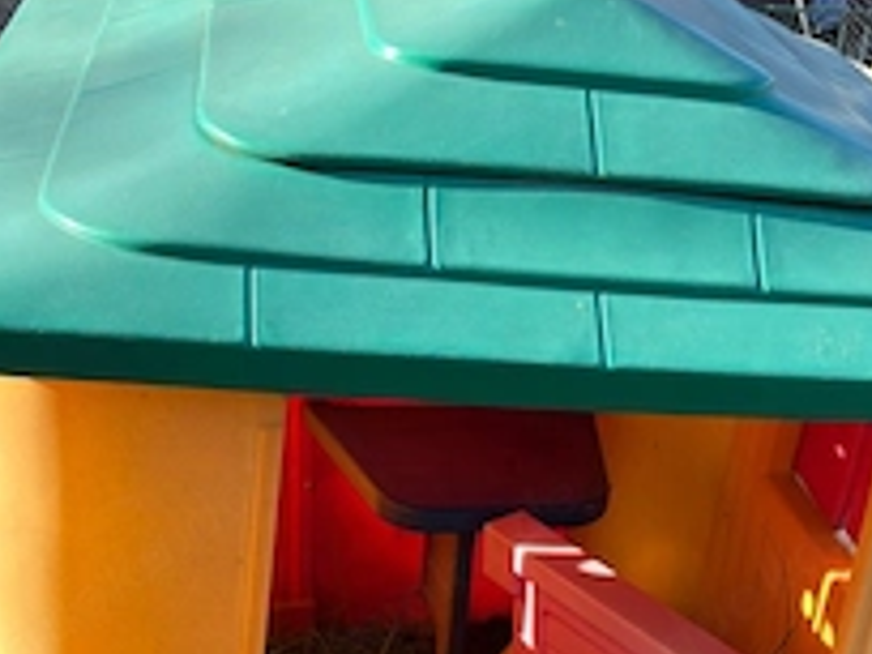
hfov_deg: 37.3
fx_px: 1285
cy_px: 620
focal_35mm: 51
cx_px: 547
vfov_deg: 27.3
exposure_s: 1/424
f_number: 1.6
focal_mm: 5.96
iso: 50
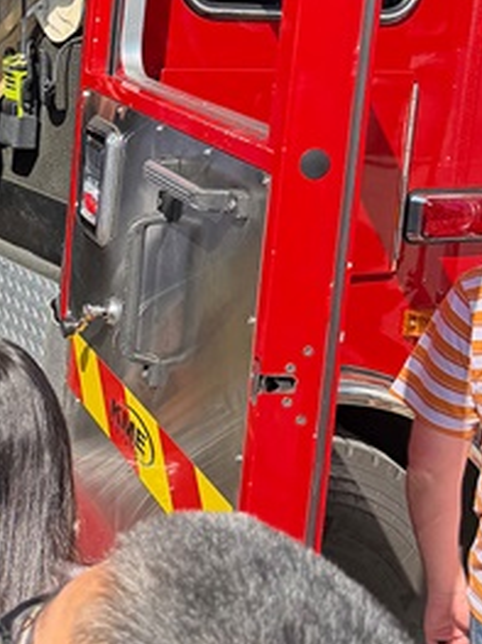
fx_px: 1356
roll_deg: -2.7
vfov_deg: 25.9
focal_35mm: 73
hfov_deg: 18.5
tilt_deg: -9.1
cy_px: 71
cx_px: -179
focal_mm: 6.76
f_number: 1.78
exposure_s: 1/1855
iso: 80
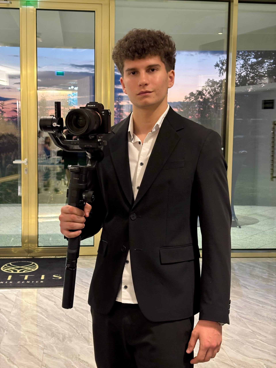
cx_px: 138
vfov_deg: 36.8
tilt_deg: -6.3
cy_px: 184
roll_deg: -1.7
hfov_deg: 28.0
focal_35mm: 52
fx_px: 553
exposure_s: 1/25
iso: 250
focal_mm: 5.96
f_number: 1.6
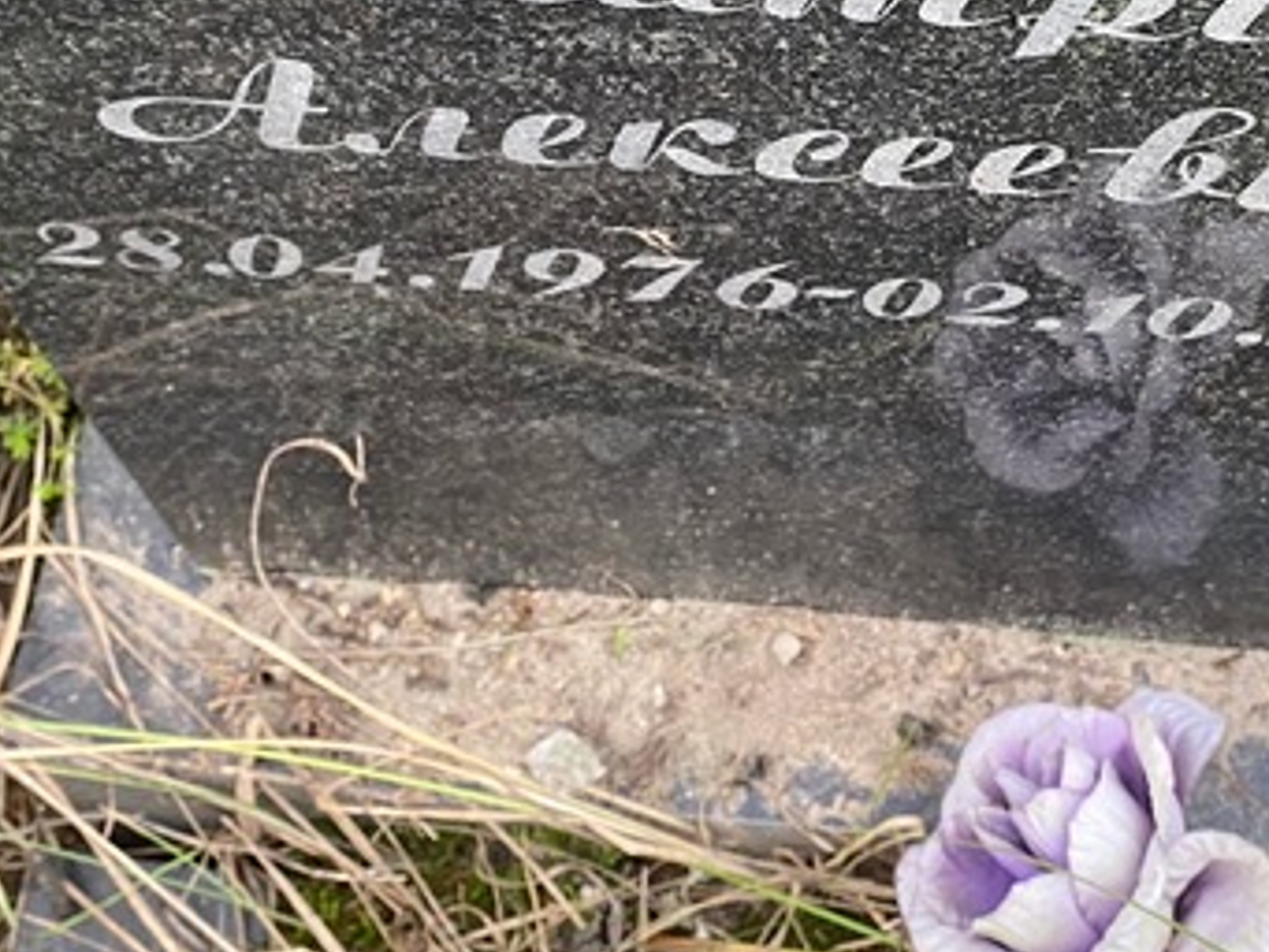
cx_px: 852
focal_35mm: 61
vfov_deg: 23.3
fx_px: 2237
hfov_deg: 31.4
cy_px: 52
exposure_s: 1/60
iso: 125
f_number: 1.8
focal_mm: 4.25
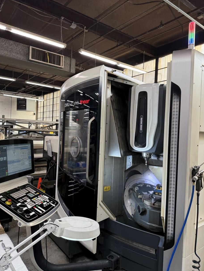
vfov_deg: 69.4
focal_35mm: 25
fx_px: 196
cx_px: 100
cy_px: 133
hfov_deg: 54.9
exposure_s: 1/120
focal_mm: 6.8
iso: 125
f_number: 1.8
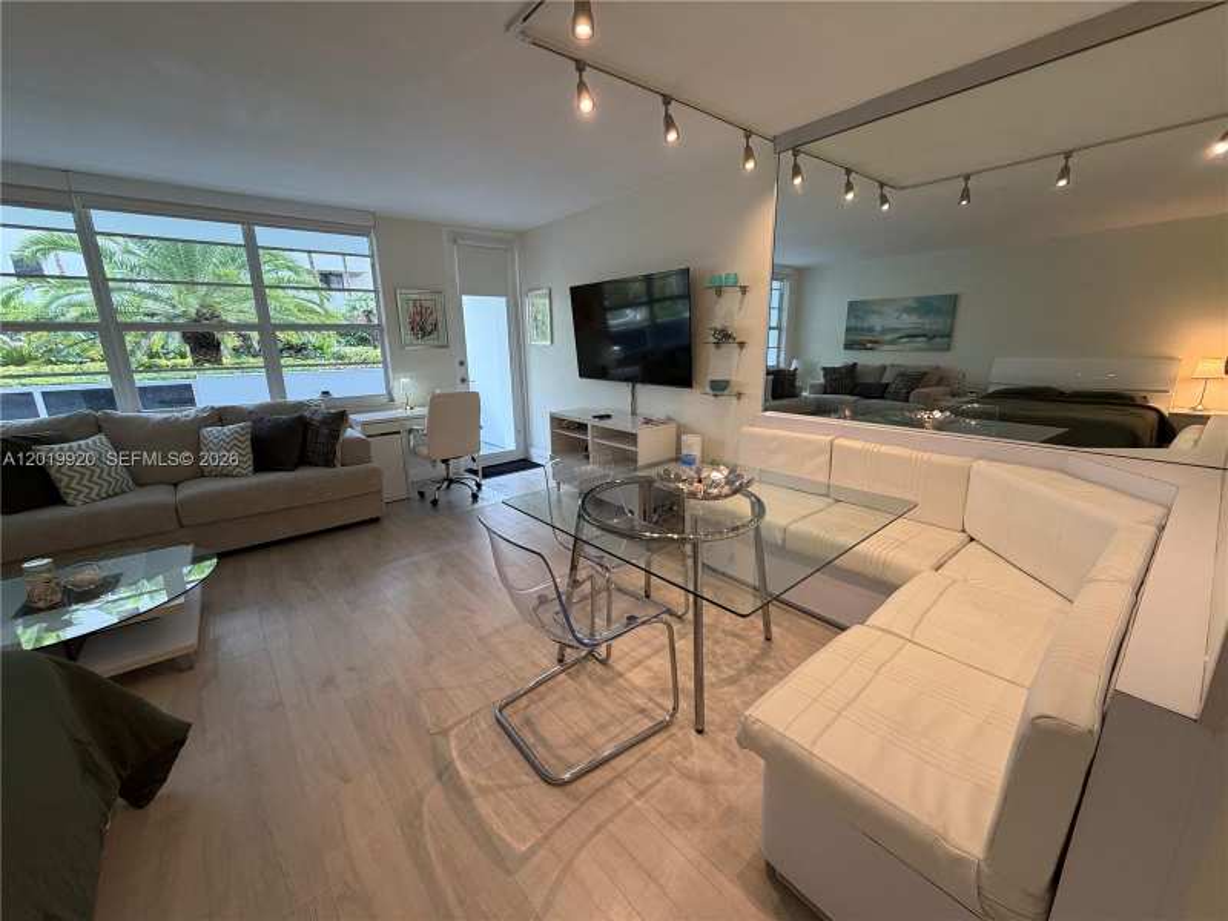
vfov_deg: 85.7
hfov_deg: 102.1
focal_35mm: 14
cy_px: 460
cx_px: 614
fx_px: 497
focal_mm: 2.22
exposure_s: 1/120
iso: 250
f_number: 2.2
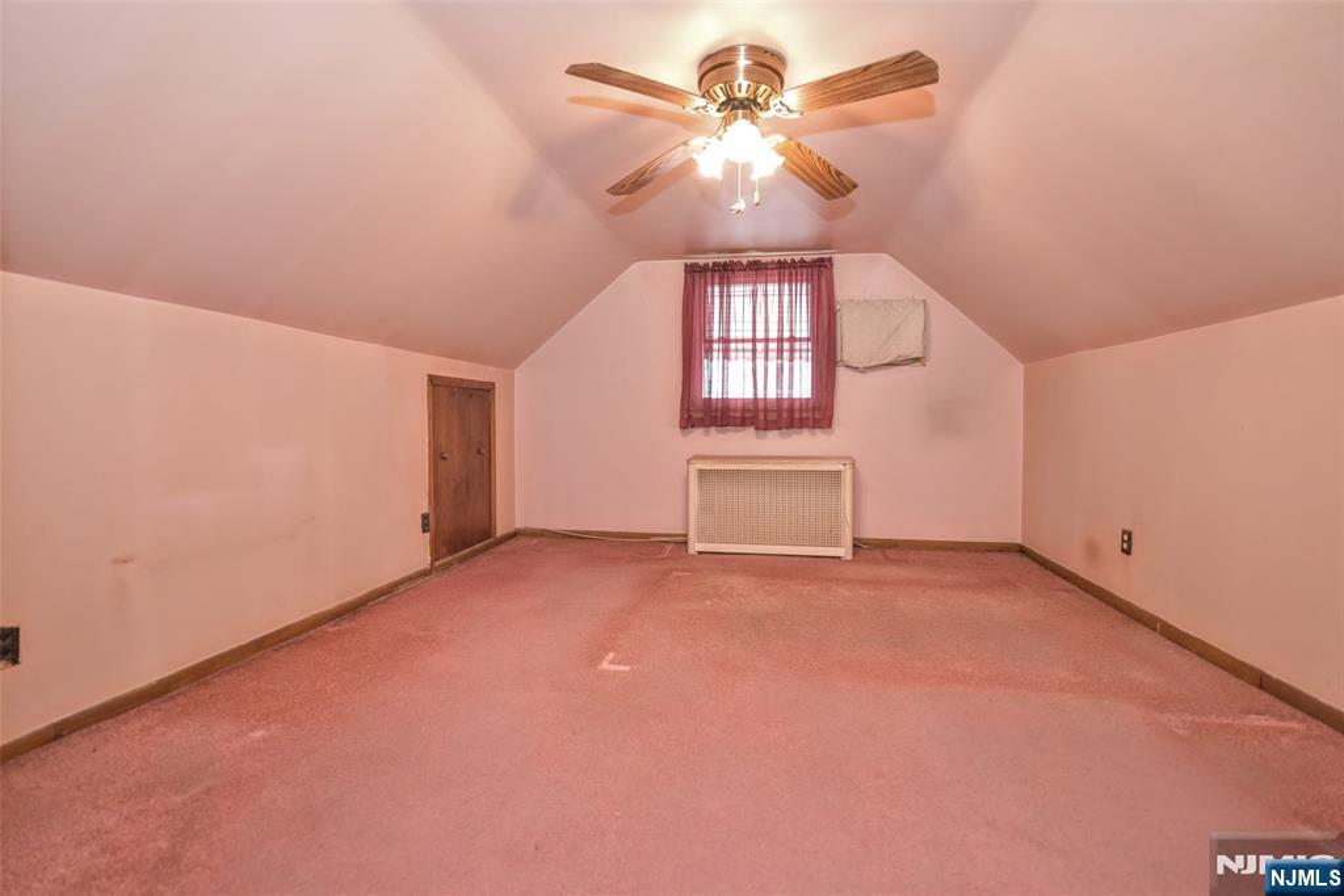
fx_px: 635
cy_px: 448
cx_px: 672
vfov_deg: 70.5
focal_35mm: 17
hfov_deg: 93.3
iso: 1000
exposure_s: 1/60
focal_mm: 17
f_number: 2.8
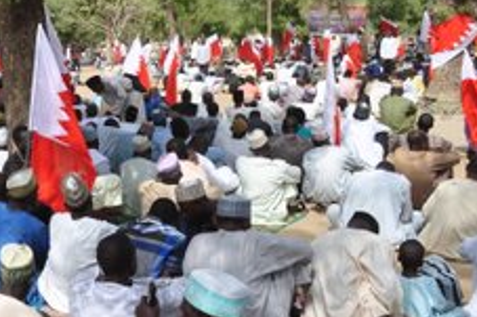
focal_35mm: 57
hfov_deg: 32.8
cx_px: 25
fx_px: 755
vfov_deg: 23.7
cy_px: 121
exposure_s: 1/400
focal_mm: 18
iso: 400
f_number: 10
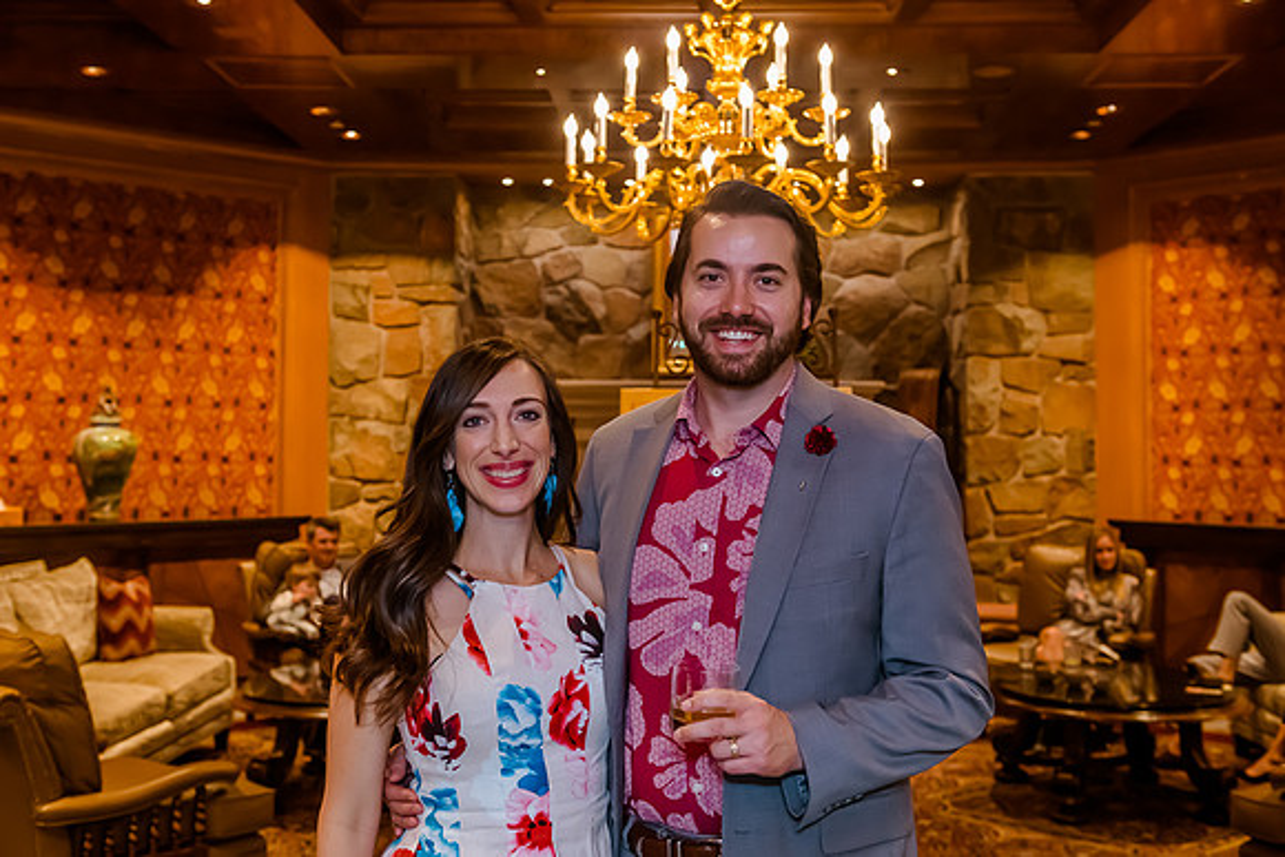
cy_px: 372
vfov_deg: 29.2
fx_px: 1642
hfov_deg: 42.7
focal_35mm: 46
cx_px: 639
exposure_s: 1/80
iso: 4000
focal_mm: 36
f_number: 3.5
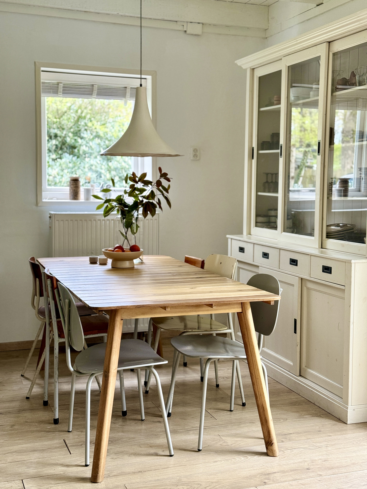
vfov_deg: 39.7
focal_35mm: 48
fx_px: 679
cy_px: 244
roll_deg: -1.4
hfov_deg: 30.3
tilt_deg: -5.9
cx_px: 184
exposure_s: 1/60
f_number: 1.78
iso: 100
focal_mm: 6.76
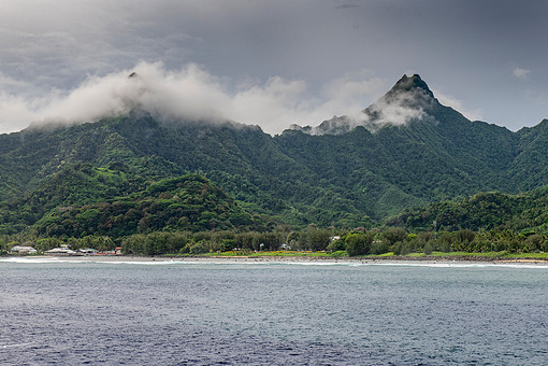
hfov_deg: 24.5
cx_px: 272
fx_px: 1263
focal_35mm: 83
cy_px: 174
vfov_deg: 16.5
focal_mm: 70
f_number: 8
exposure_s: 1/200
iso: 160
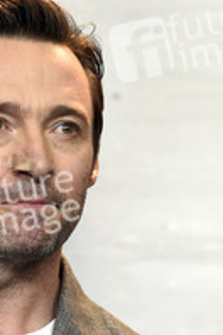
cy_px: 296
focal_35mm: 323
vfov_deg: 6.4
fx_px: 3001
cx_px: 43
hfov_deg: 4.3
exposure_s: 1/200
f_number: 5.6
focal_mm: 160
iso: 2000
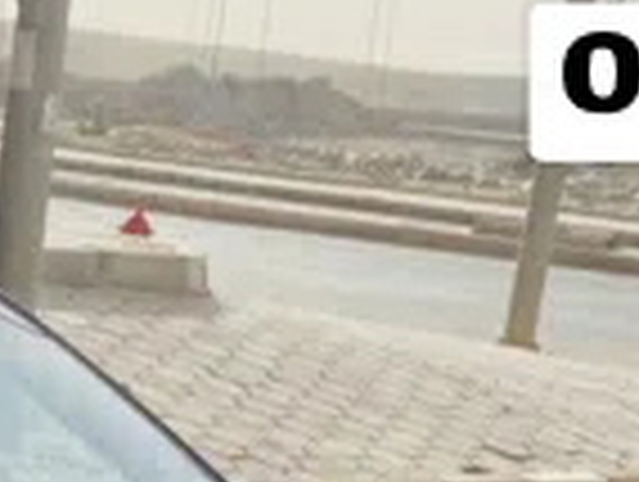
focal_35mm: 117
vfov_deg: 11.9
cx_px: -148
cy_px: 811
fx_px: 2163
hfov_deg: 16.1
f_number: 1.8
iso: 32
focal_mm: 4.25
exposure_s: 1/1898
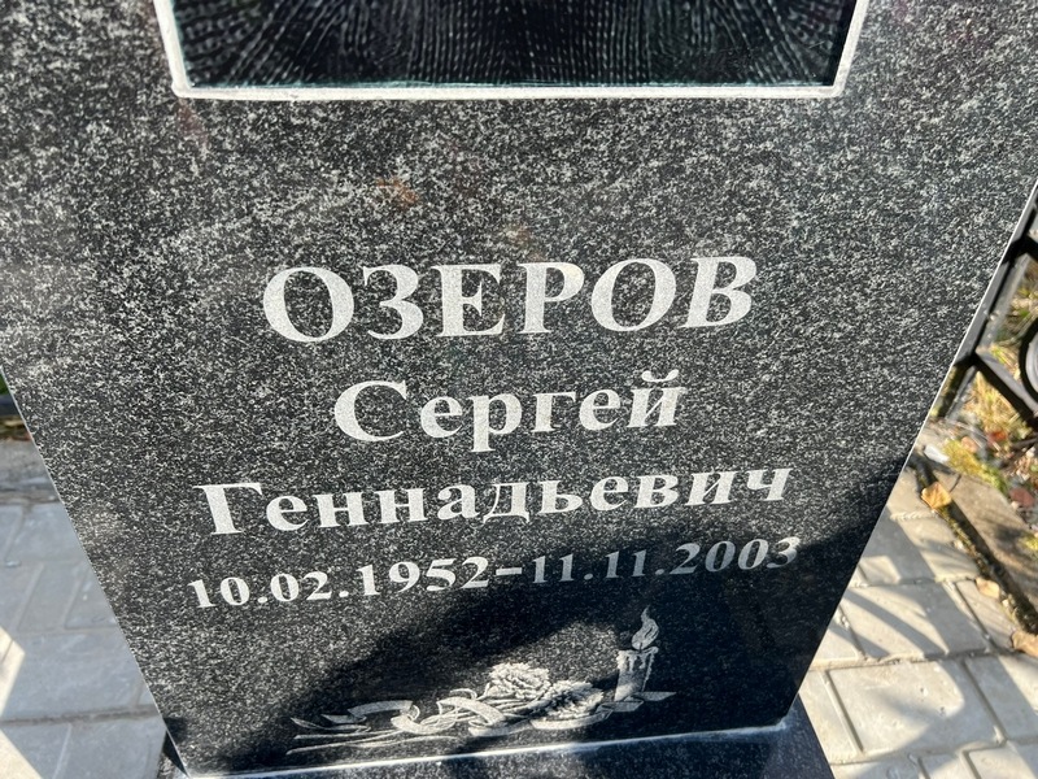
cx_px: 519
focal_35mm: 26
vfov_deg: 53.1
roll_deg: -0.6
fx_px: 780
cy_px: 390
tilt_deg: -31.8
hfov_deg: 67.3
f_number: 1.5
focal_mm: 5.7
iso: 50
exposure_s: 1/1224
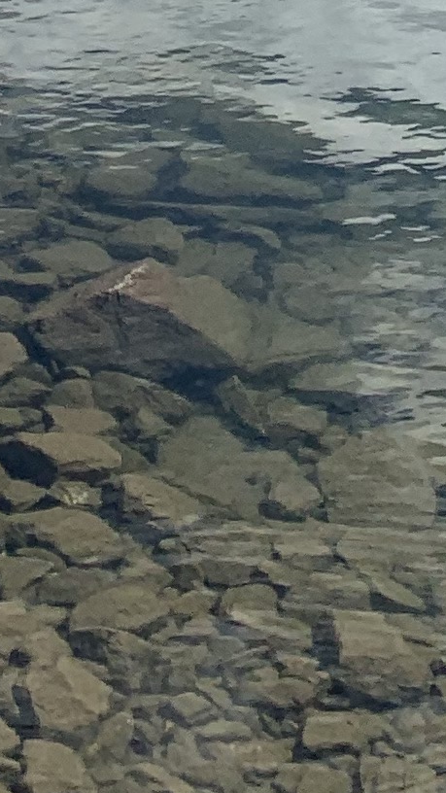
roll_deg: +0.0
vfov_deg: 12.2
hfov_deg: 8.5
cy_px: -1111
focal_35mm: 140
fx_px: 2943
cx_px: -140
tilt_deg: +2.9
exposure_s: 1/3289
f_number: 1.8
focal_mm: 4.25
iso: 25
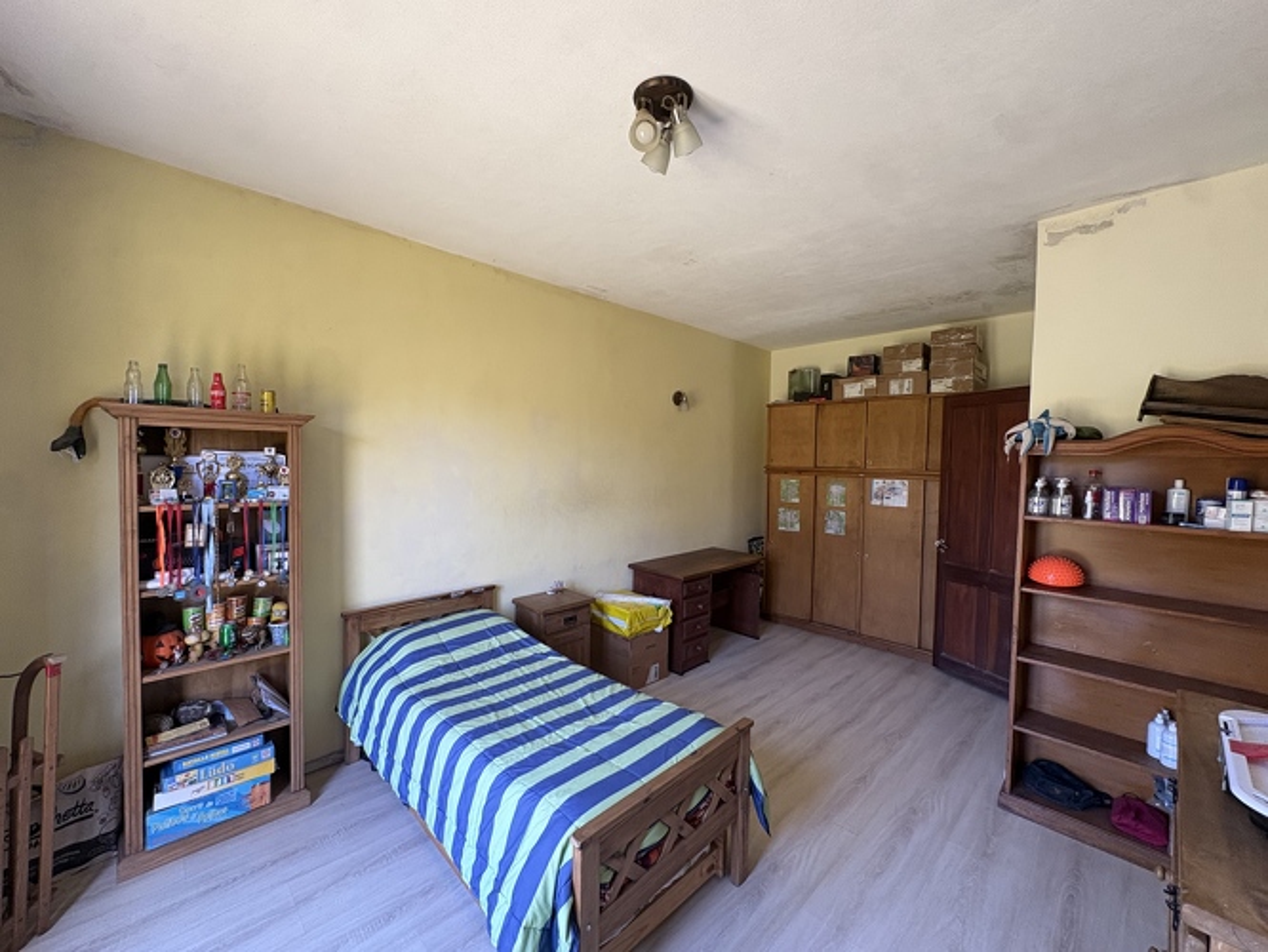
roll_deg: -0.6
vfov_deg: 85.7
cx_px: 634
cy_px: 476
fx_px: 513
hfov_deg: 102.0
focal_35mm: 14
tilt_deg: -1.5
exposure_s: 1/90
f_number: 2.2
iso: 250
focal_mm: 2.22
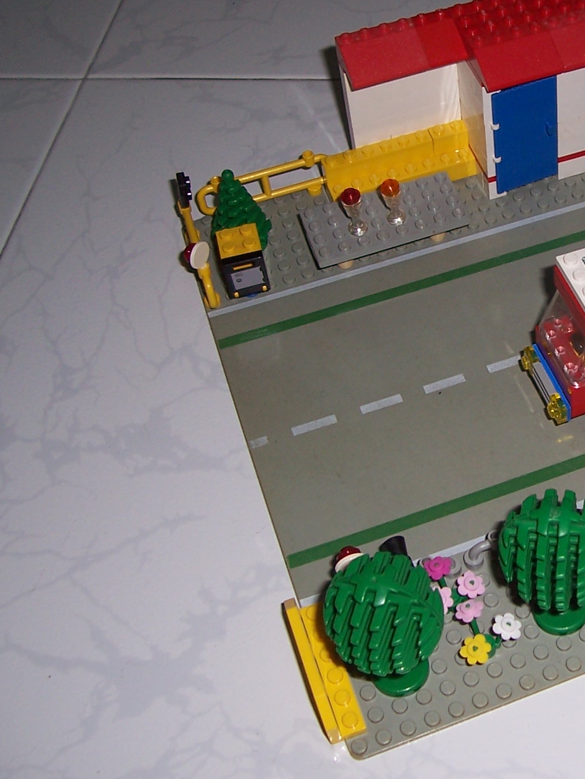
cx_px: 547
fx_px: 1239
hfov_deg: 25.6
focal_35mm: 55
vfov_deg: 34.9
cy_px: 344
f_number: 2.7
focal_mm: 5.6
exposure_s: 1/60
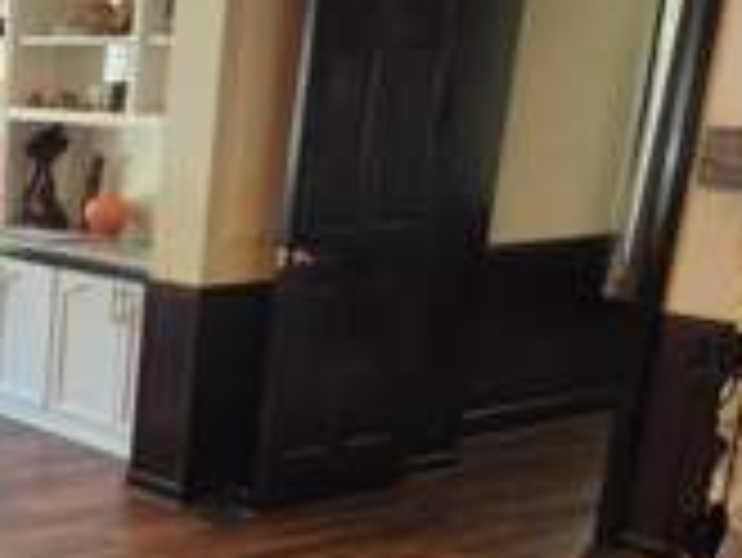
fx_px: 1437
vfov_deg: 21.7
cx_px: -184
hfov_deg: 25.5
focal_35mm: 67
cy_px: 428
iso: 160
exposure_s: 1/120
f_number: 1.8
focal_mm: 5.4
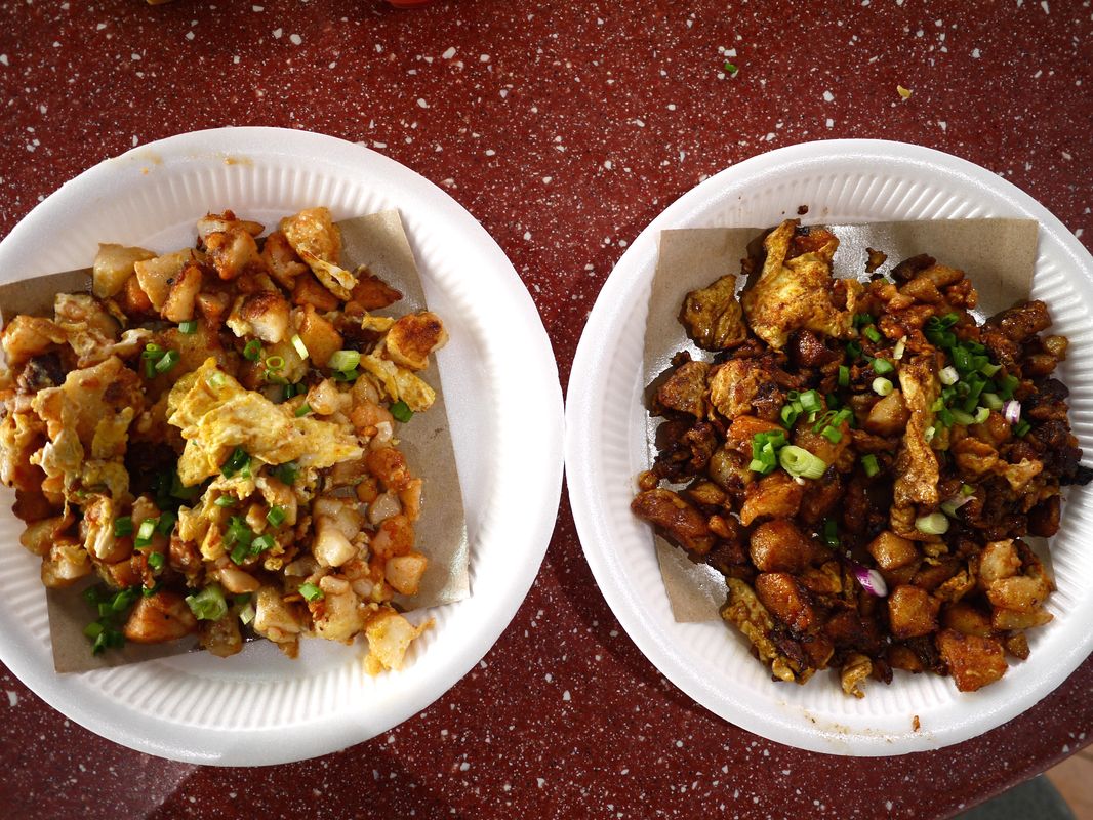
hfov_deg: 63.4
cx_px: 546
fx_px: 884
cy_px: 410
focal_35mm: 28
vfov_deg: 49.8
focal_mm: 14
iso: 160
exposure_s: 1/80
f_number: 2.5
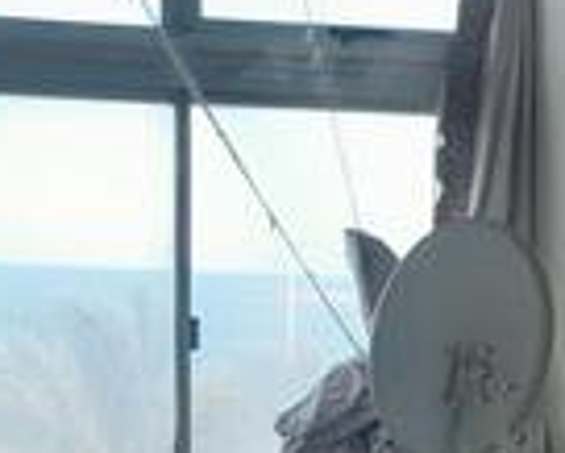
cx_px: 407
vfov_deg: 9.5
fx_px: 2493
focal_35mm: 149
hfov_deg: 12.9
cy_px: 989
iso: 40
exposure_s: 1/50
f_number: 1.8
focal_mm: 3.98
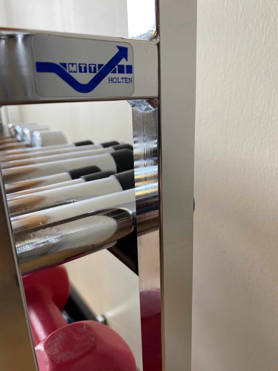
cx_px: 139
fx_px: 278
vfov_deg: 67.3
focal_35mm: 26
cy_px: 186
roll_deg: +2.2
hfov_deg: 53.1
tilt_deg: -15.4
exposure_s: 1/100
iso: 80
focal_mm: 4.25
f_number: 1.8
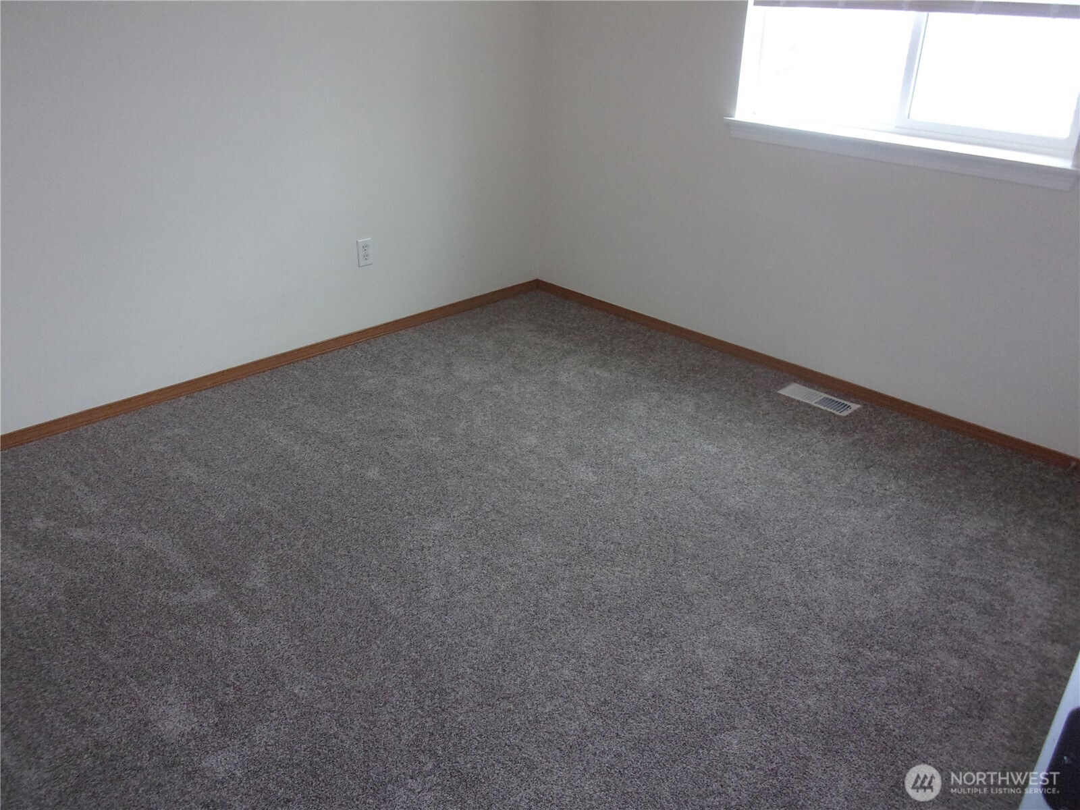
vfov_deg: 49.7
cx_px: 540
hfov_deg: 63.4
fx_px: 874
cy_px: 405
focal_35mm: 28
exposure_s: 1/34
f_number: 3.9
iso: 250
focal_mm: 5.1
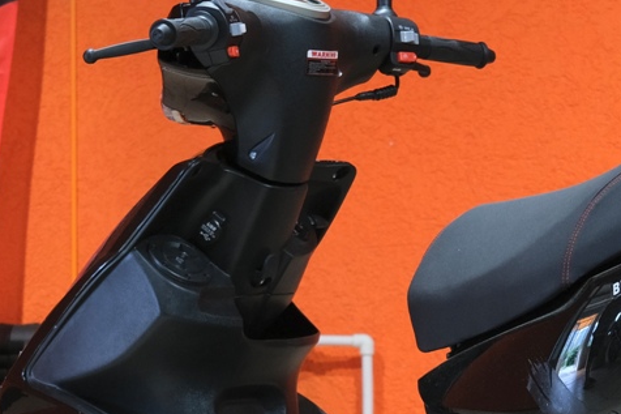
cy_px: 300
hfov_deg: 13.9
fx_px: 2552
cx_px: 389
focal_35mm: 148
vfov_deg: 9.3
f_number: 4
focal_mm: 29.2
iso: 800
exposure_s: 1/60
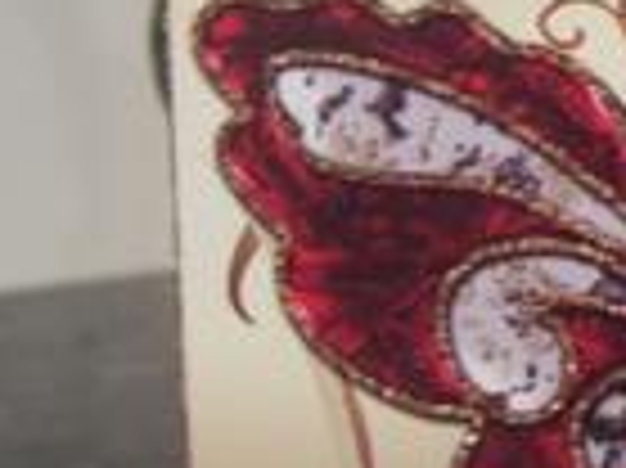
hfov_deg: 15.2
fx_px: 2222
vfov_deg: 12.0
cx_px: 851
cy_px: 202
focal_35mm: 123
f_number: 2.8
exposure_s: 1/8
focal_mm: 6.3
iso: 140
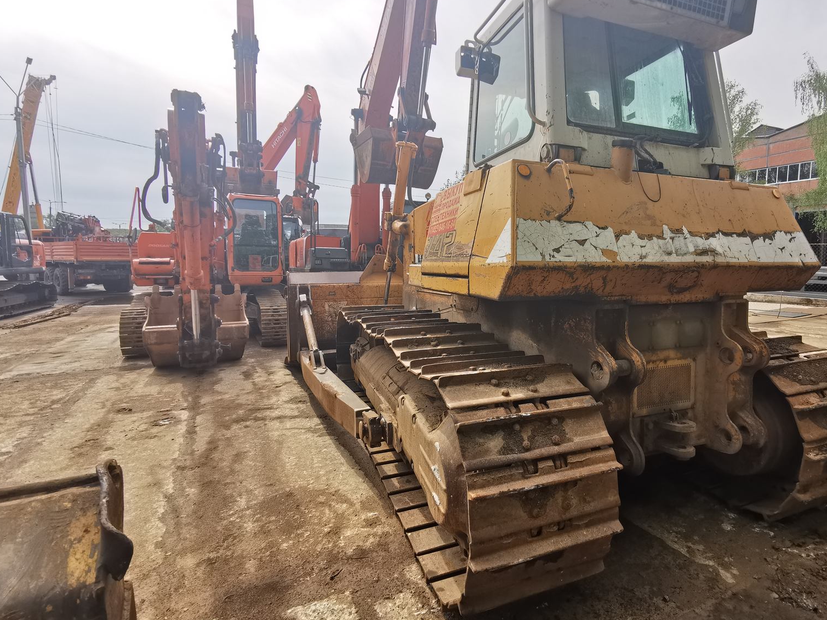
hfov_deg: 84.1
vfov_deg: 68.6
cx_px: 477
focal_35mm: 19
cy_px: 290
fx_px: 454
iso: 50
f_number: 2.2
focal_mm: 2.35
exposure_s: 1/591
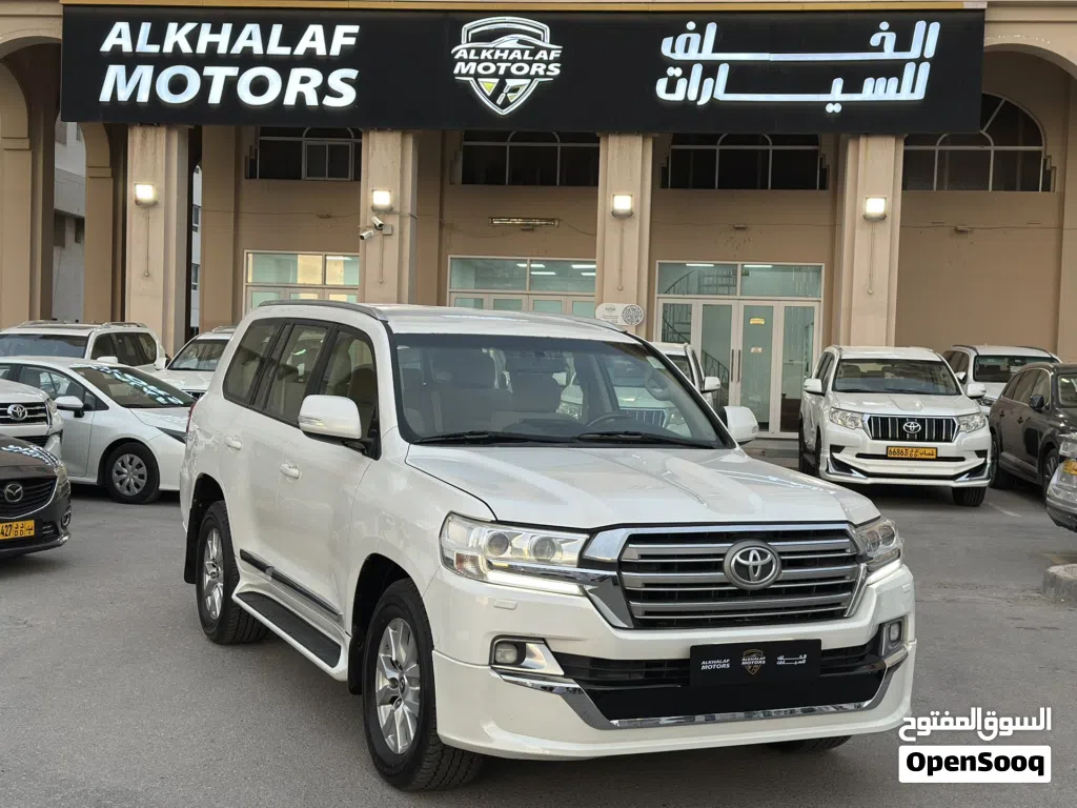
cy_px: 404
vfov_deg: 30.3
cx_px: 538
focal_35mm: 48
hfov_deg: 39.7
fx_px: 1493
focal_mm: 6.86
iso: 80
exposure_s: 1/243
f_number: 1.78
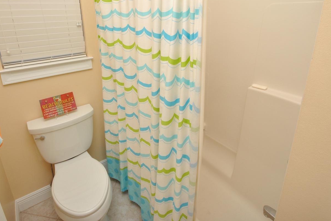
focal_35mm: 20
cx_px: 152
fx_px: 184
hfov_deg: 83.8
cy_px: 74
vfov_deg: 60.5
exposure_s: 1/200
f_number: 10
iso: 400
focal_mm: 10
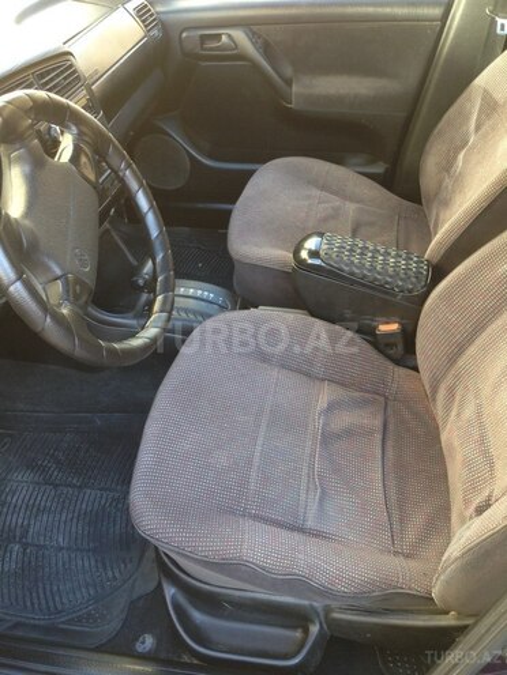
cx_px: 254
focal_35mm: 33
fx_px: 644
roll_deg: +1.5
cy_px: 338
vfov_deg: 55.4
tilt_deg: -41.9
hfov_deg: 42.9
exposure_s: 1/24
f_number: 2.4
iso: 50
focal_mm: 4.12
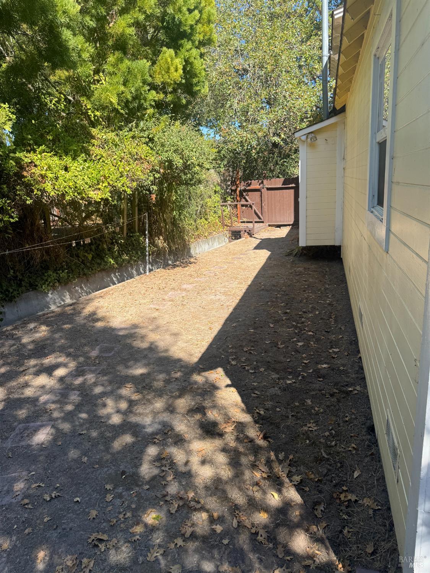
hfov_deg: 56.8
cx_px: 215
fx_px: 397
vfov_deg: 71.6
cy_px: 286
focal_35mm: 24
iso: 80
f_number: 1.78
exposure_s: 1/1261
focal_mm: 6.76
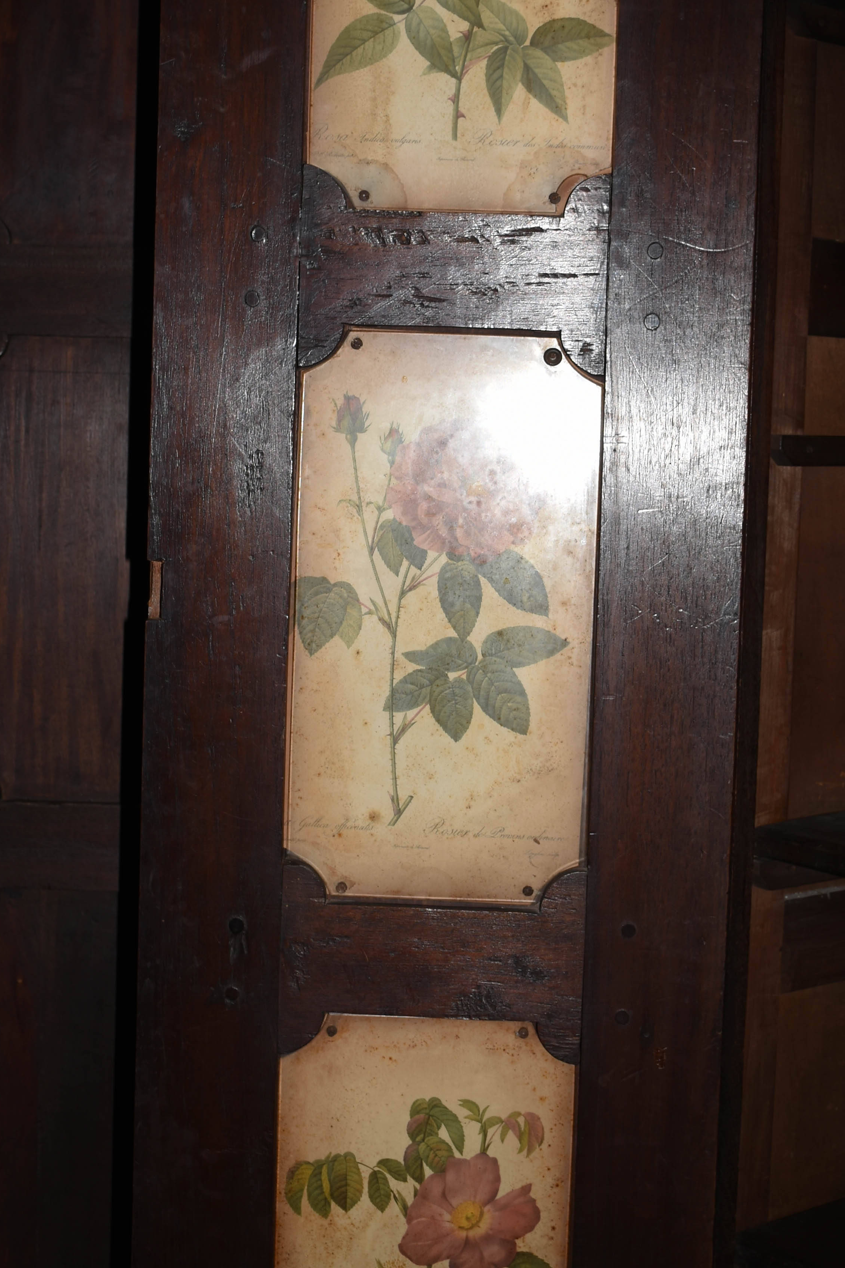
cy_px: 569
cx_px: 478
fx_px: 2143
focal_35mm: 61
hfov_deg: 22.3
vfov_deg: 32.9
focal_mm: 23
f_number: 5
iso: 100
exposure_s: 1/60
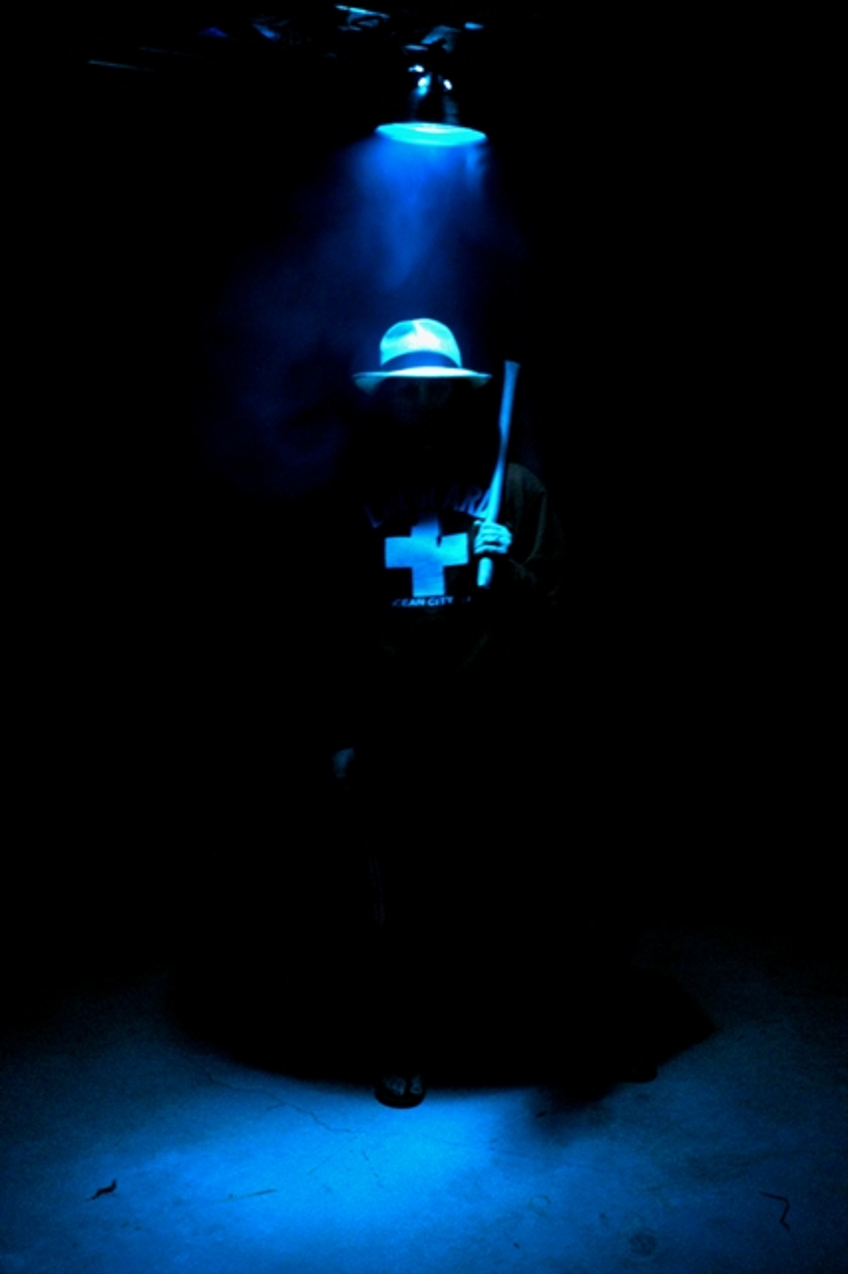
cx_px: 424
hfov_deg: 31.9
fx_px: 1485
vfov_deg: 46.4
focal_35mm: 42
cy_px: 637
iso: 400
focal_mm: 28
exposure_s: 1.3
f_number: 4.5
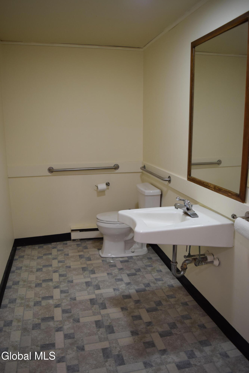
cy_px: 186
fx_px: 280
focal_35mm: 27
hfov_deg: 47.9
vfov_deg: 67.4
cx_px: 124
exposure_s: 1/60
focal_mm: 18
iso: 560
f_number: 4
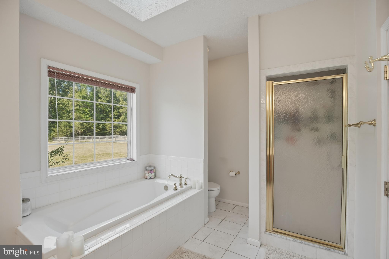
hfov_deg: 96.7
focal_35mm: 16
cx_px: 194
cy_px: 130
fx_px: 173
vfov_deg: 73.8
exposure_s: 1/50
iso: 250
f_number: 5.6
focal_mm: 16
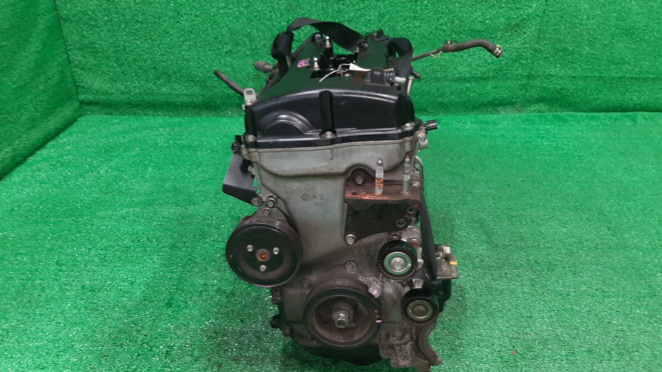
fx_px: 509
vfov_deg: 40.1
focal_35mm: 29
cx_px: 338
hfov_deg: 66.1
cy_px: 204
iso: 176
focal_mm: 3.93
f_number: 1.7
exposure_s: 1/50
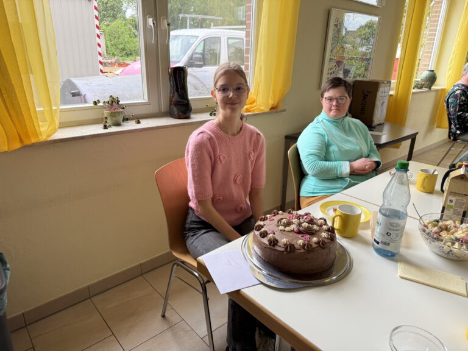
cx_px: 234
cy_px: 176
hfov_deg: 71.6
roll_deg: -0.9
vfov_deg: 56.8
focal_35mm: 24
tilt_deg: -20.3
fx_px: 324
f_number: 1.78
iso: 100
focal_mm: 6.76
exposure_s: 1/236
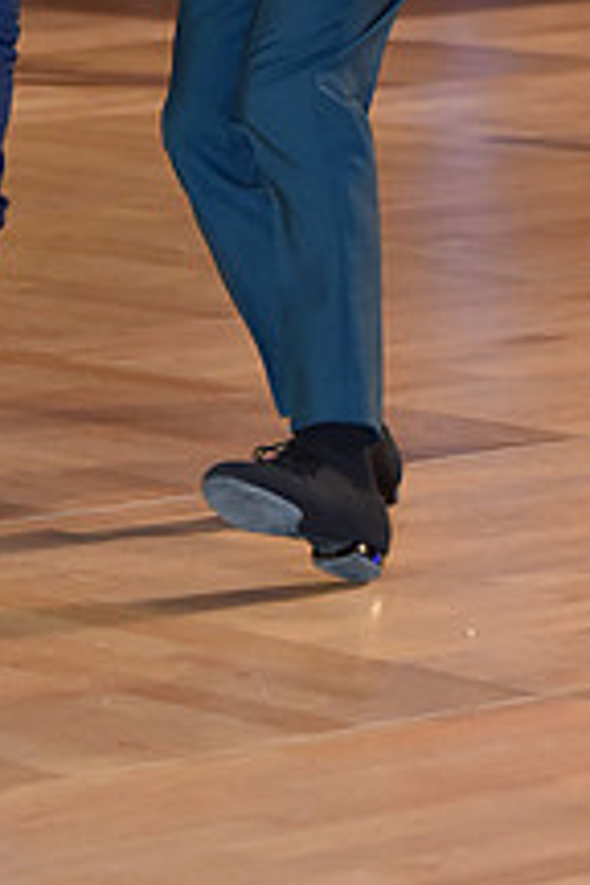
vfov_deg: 7.8
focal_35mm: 263
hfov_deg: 5.2
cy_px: -172
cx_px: -104
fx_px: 6465
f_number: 4.5
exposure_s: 1/320
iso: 2000
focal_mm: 98
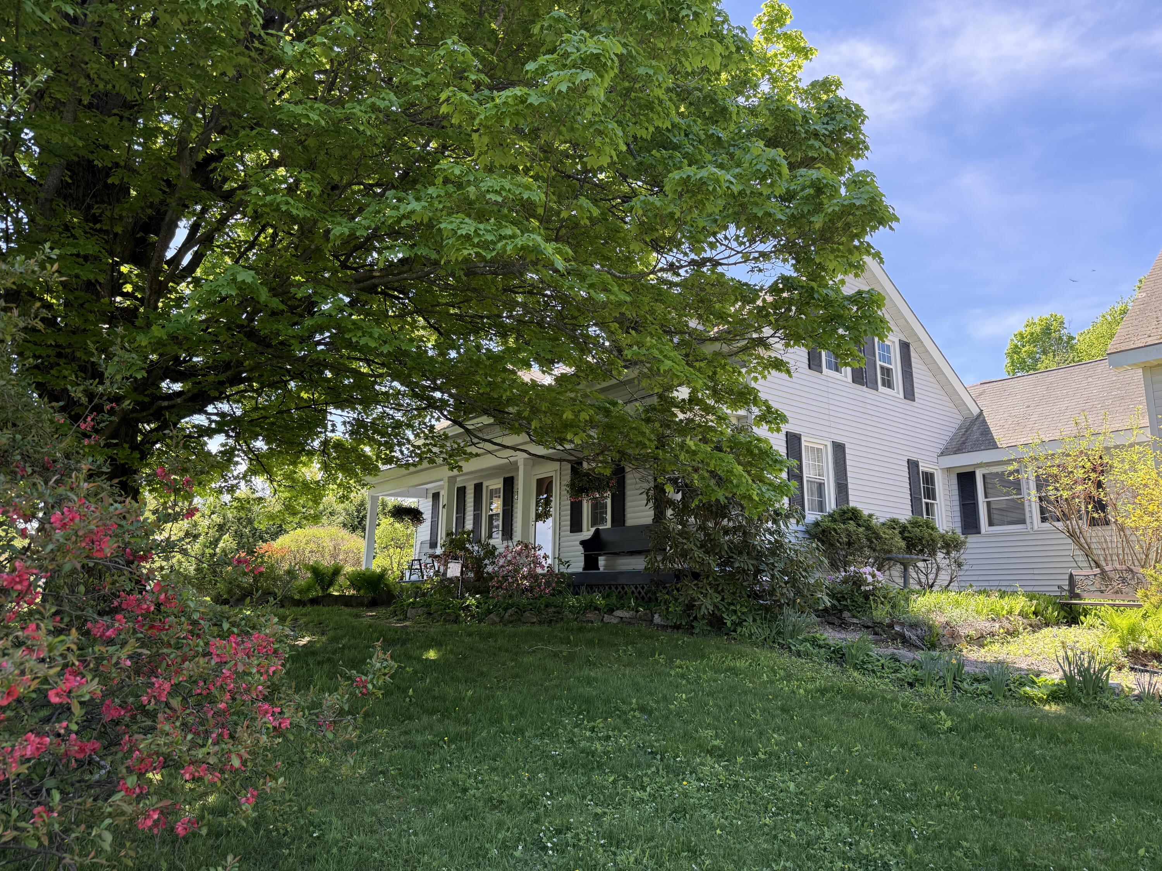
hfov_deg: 71.6
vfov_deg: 56.8
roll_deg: -1.0
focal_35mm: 24
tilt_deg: +12.5
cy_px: 436
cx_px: 581
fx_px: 806
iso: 100
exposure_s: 1/598
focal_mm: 6.76
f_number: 1.78
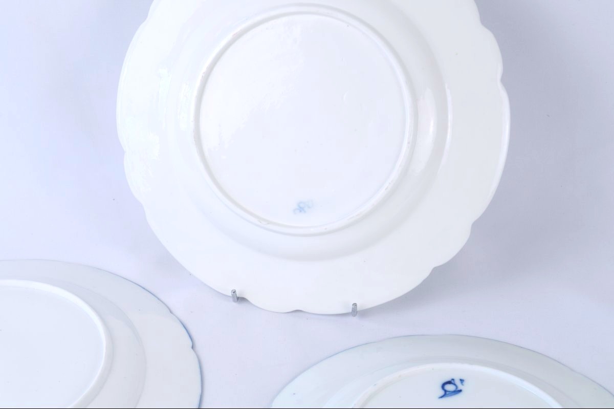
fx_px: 1406
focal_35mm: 82
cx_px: 307
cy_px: 204
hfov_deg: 24.6
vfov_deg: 16.5
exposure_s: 1/25
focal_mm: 55
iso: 200
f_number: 9
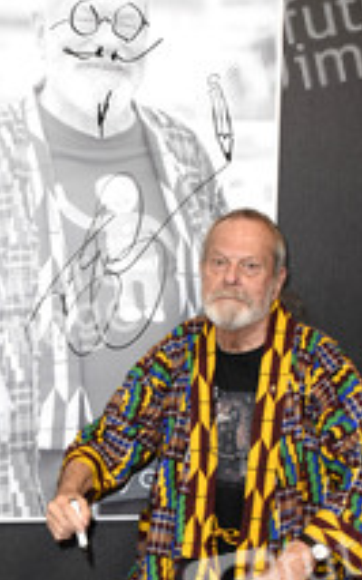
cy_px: 452
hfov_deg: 18.7
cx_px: 76
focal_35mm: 69
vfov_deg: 29.2
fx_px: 1090
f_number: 6.3
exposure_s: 1/160
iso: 1250
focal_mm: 24
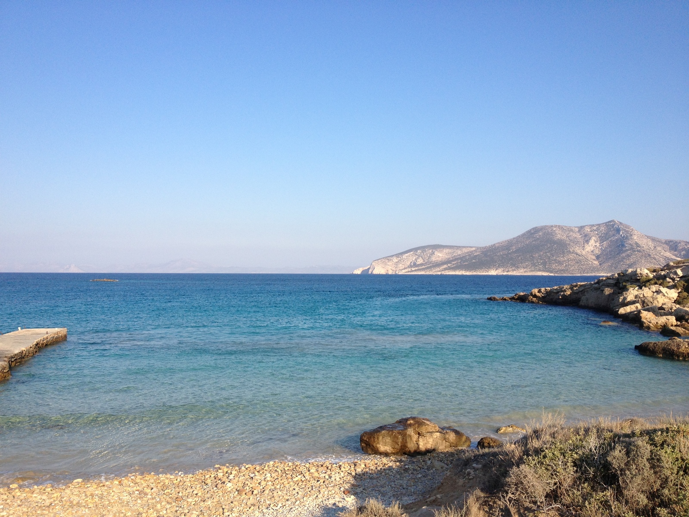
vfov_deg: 40.7
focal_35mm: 35
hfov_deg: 52.6
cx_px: 344
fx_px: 697
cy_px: 258
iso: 50
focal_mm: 4.28
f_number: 2.4
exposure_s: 1/1381
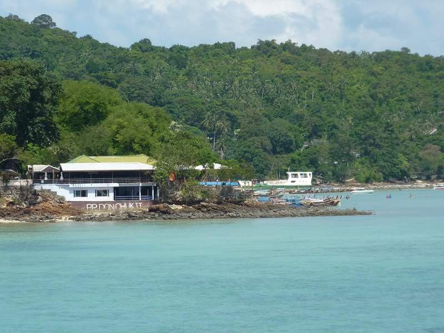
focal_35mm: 189
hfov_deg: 10.5
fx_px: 2424
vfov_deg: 7.9
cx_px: 222
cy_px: 166
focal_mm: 25.9
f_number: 5
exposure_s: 1/500
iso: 80
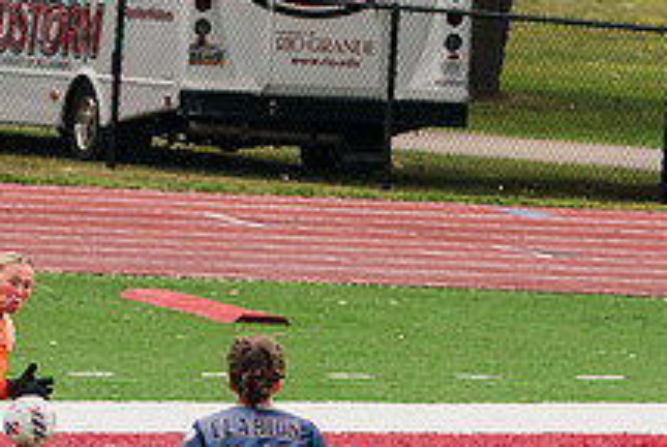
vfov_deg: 1.5
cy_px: 448
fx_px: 17310
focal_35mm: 933
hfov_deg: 2.2
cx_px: 92
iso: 800
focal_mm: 200
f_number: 5.6
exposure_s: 1/1600
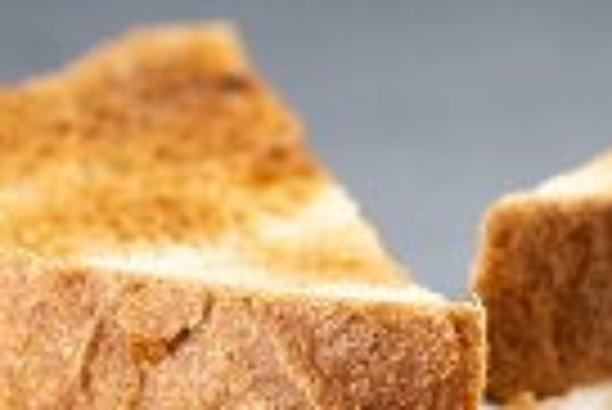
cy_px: 608
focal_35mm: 396
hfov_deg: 5.2
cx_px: 468
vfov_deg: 3.5
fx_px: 6739
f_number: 5
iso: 100
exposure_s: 1/200
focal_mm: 60
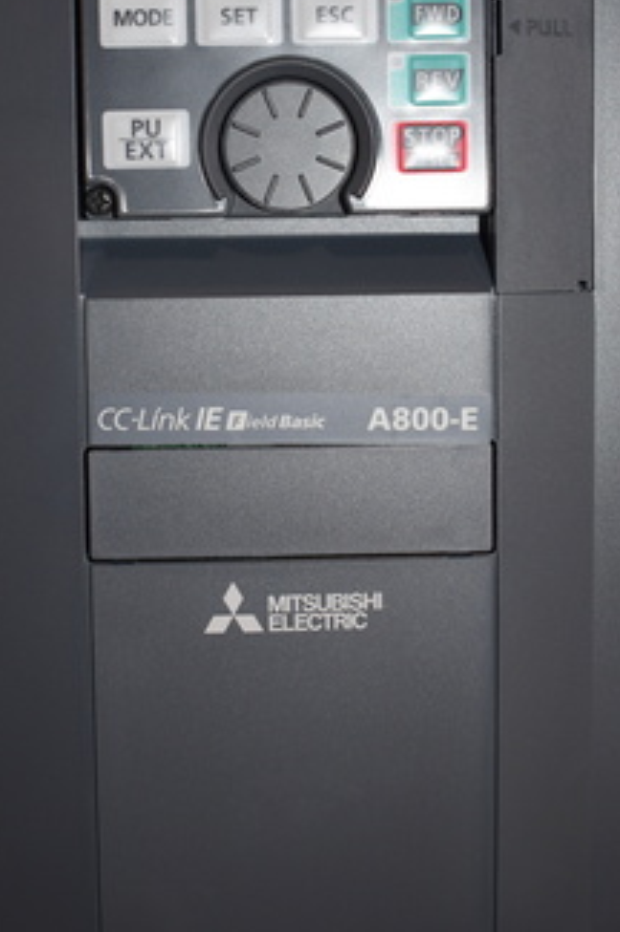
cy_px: 304
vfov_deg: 34.3
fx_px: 1495
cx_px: 274
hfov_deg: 23.4
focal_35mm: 58
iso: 180
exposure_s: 1/125
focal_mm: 25
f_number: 4
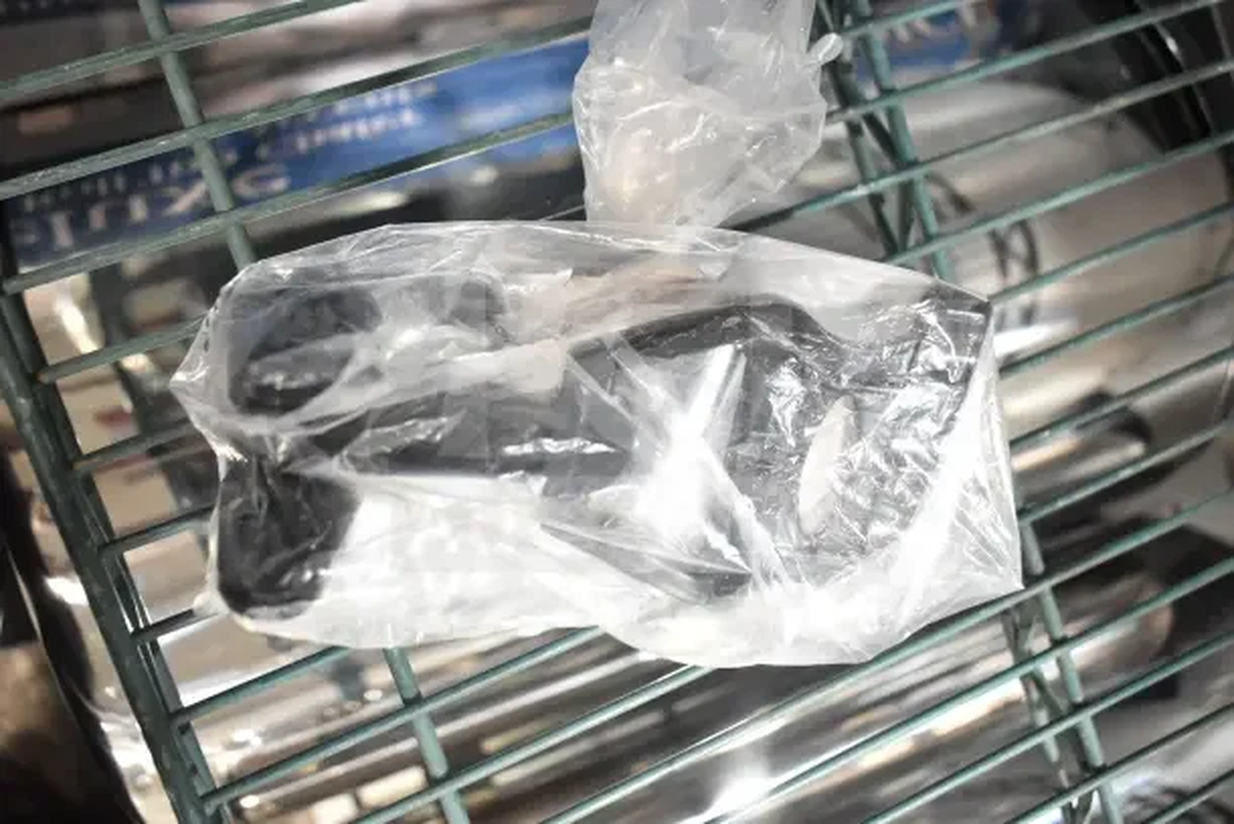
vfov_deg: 38.4
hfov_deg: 55.1
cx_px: 617
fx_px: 1183
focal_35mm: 34
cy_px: 412
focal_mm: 23
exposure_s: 1/50
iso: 1600
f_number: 3.8
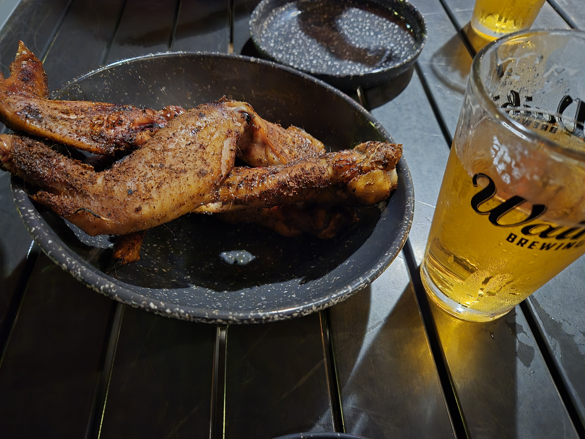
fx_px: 389
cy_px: 220
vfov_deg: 58.9
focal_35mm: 23
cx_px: 292
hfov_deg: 73.9
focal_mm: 5.4
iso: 2500
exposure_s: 1/30
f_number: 1.8
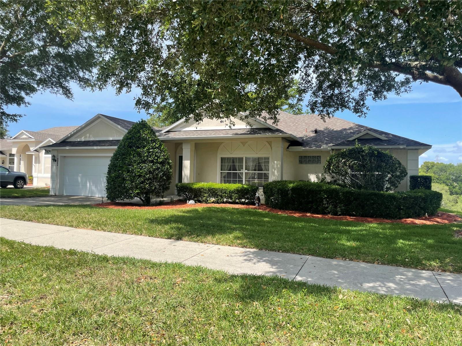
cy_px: 173
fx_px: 347
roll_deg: -0.7
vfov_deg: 53.1
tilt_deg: +1.6
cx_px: 231
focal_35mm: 26
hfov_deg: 67.3
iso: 32
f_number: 1.6
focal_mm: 4.2
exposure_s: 1/1916
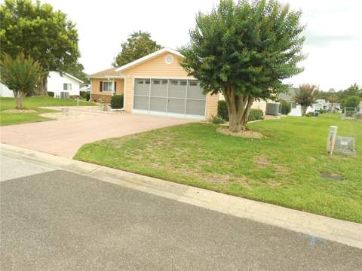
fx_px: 272
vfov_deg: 53.1
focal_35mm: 26
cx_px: 181
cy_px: 136
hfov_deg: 67.3
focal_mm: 4.6
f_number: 3.5
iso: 80
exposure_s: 1/320
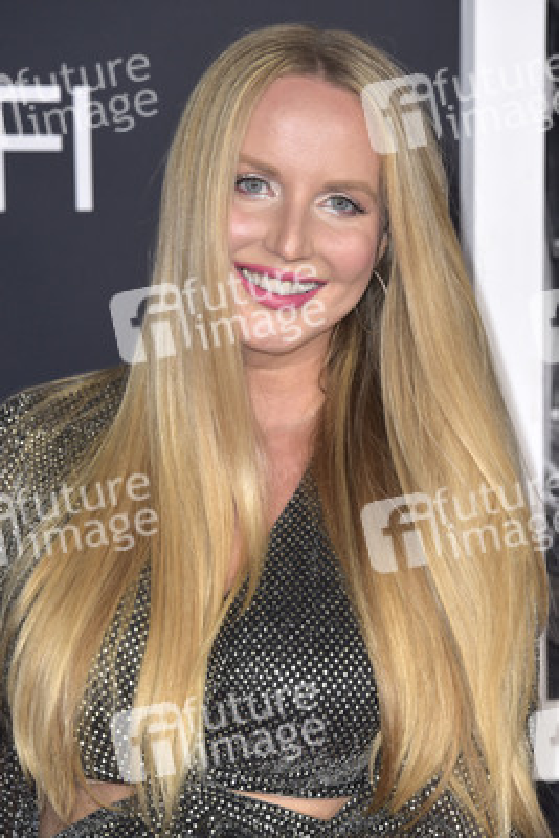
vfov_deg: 13.7
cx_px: 280
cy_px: 419
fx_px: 3490
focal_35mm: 150
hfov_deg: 9.2
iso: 640
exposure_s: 1/200
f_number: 6.3
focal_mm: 150
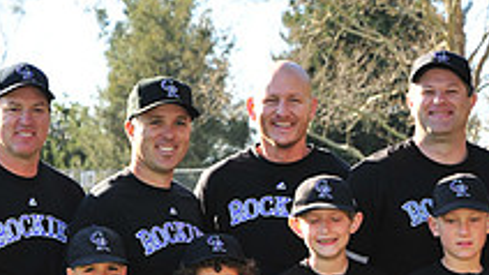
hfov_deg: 9.4
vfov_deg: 5.3
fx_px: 2968
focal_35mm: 229
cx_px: 362
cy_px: 349
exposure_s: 1/160
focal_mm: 80
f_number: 8
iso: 200
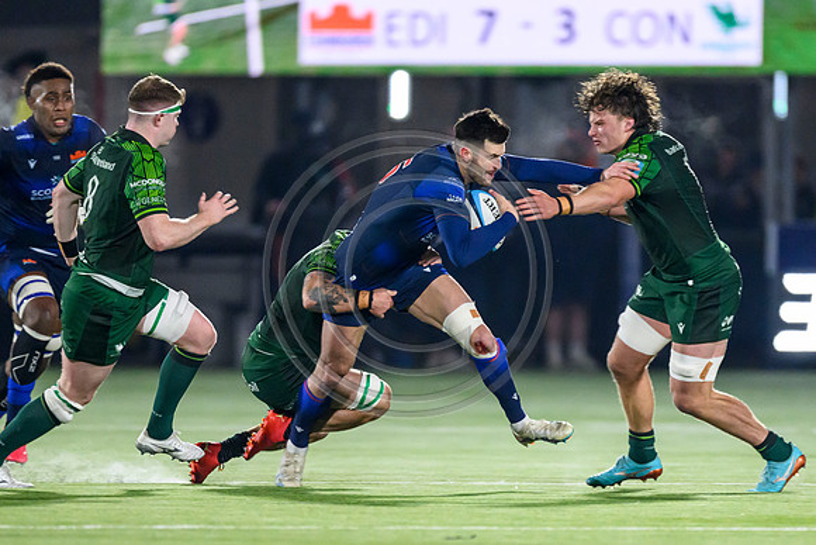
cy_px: 407
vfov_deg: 1.6
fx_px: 19268
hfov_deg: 2.4
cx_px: 454
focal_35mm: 850
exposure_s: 1/800
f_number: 4
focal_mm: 560
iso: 6400
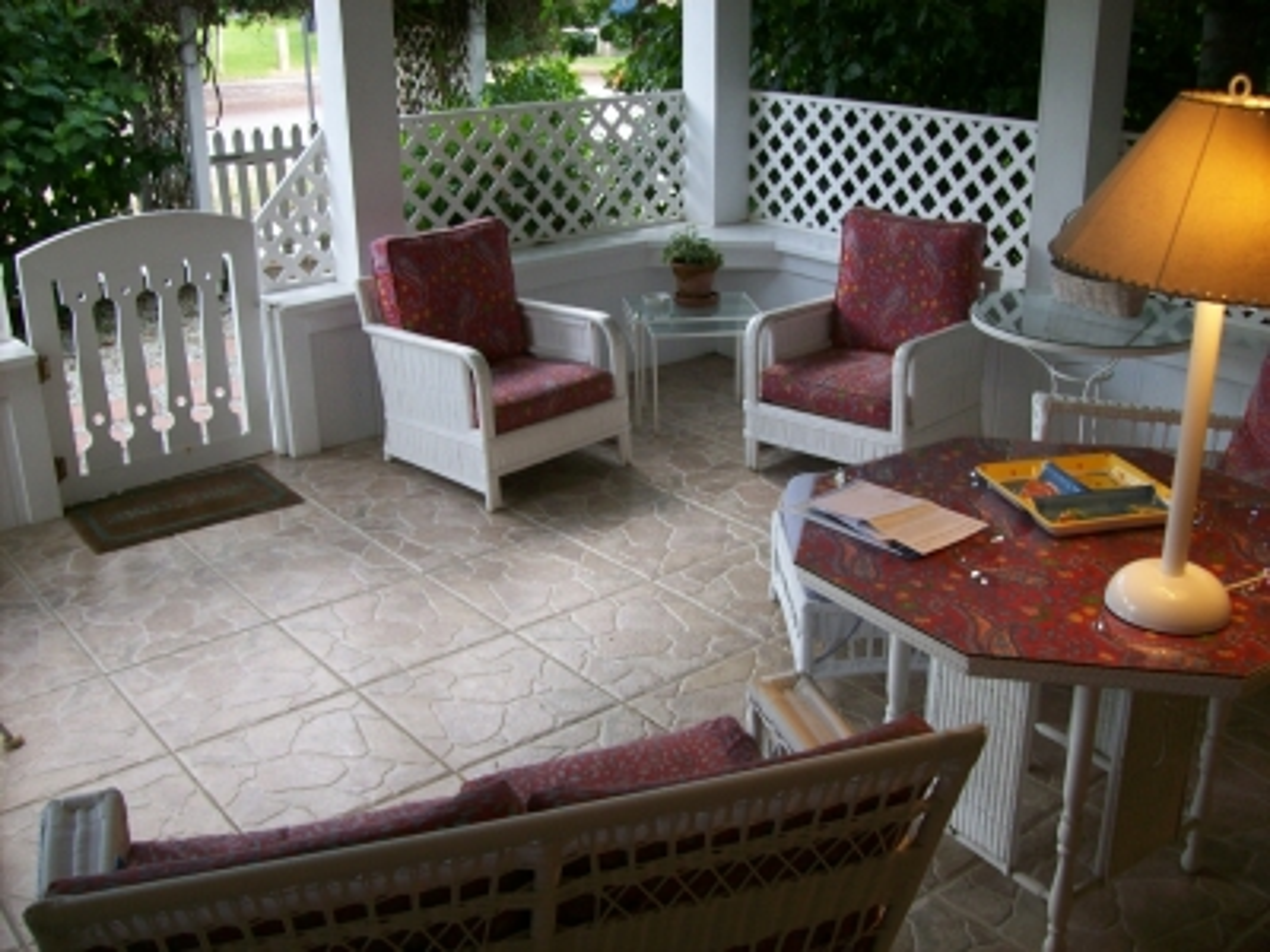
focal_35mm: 36
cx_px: 635
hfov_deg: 51.4
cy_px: 476
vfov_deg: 39.7
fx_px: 1321
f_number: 2.7
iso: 80
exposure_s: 1/76.2
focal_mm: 6
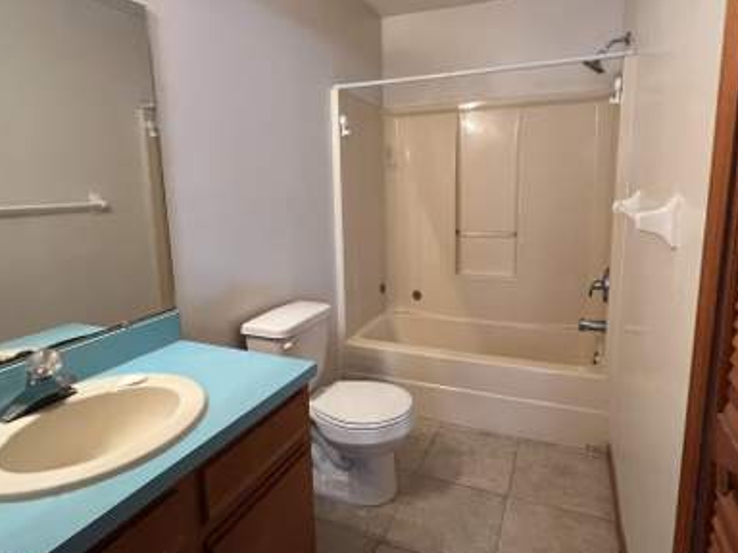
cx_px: 394
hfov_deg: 81.6
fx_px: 426
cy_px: 252
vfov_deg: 65.8
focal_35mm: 20
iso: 250
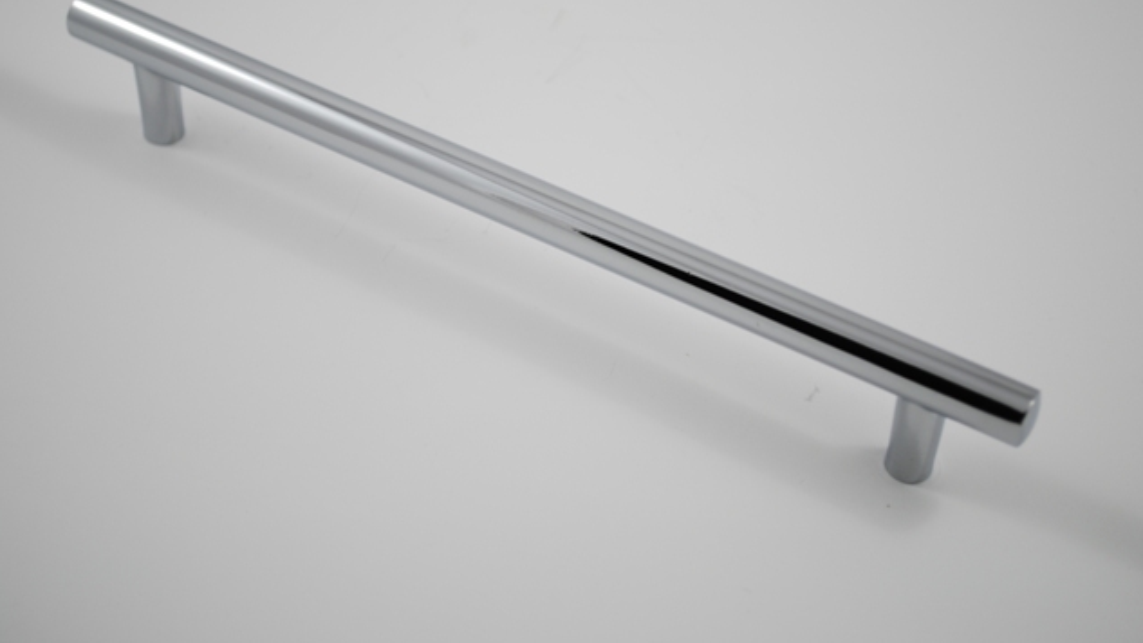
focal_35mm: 70
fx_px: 2121
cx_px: 576
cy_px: 260
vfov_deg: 17.2
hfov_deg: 30.2
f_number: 5.3
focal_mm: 44
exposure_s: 1/30
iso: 100
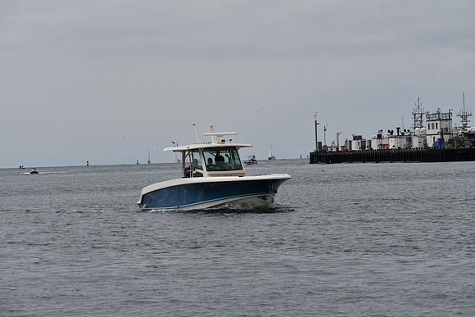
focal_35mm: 195
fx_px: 2573
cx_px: 238
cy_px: 158
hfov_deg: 10.5
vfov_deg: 7.0
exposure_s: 1/640
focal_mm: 130
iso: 100
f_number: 9
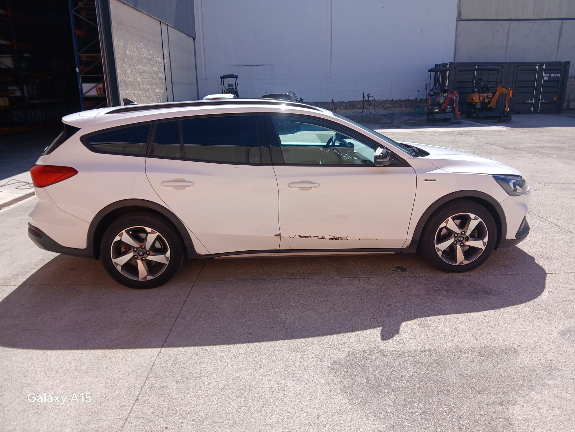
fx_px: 432
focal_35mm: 26
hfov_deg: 67.3
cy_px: 216
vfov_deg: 53.1
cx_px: 288
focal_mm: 3.98
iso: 20
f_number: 1.8
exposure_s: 1/496
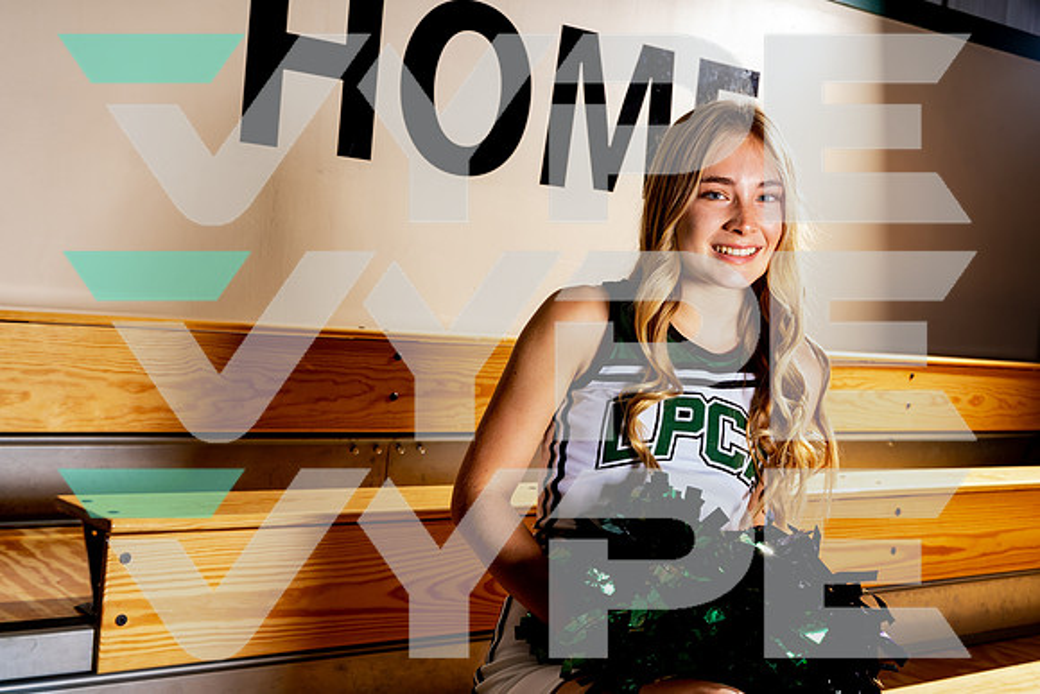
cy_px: 347
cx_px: 520
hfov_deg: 42.7
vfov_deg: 29.3
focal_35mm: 46
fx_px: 1329
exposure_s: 1/250
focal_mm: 46
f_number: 9
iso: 200
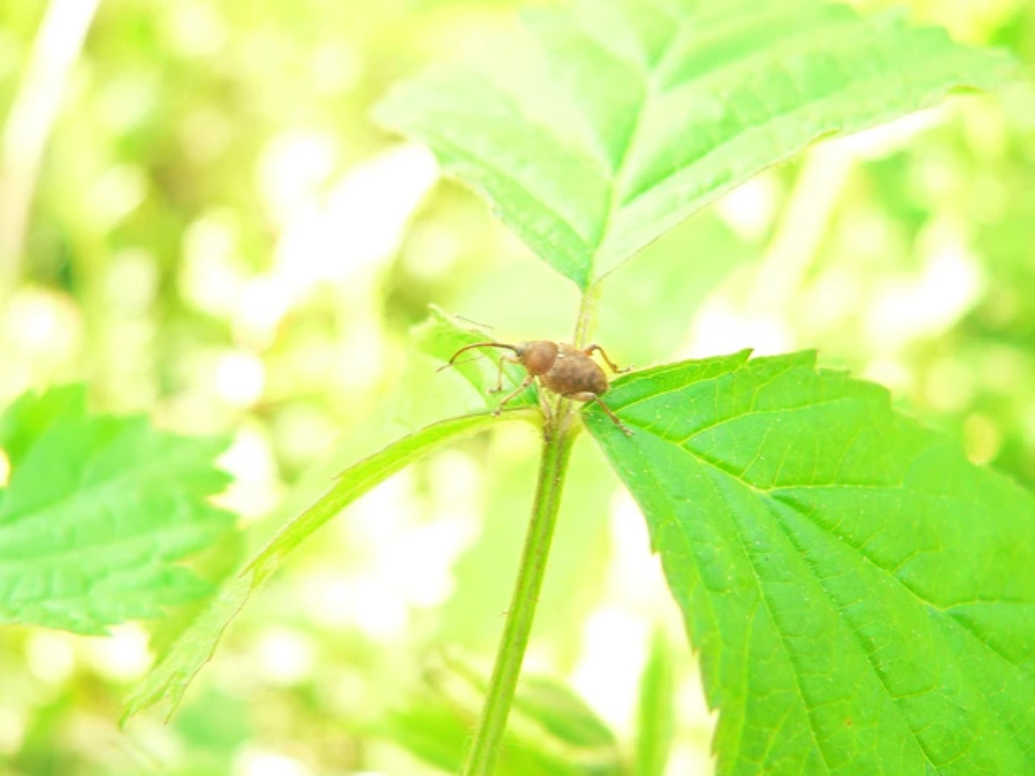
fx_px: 1495
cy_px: 388
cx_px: 518
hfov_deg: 38.2
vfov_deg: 29.1
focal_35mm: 50
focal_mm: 8.3
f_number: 3.3
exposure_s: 1/25
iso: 100
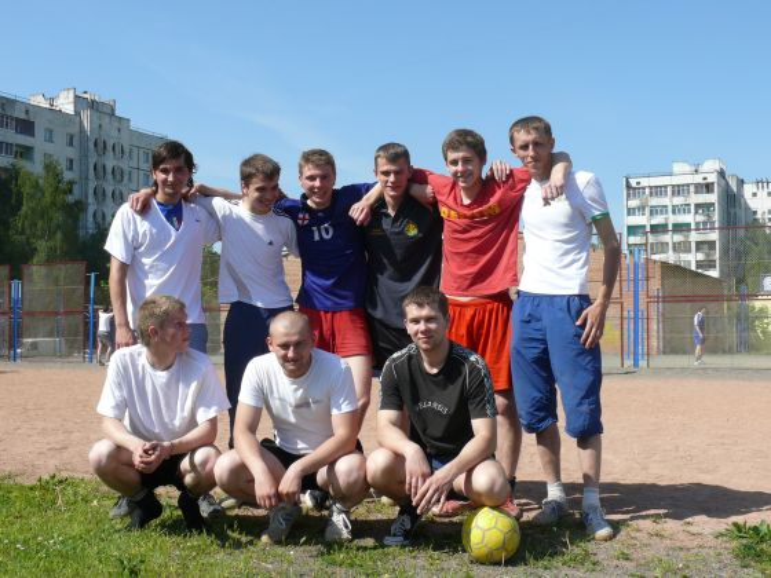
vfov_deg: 31.5
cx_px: 386
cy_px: 289
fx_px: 1025
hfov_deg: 41.2
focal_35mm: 46
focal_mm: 8.6
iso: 100
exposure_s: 1/500
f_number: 5.6
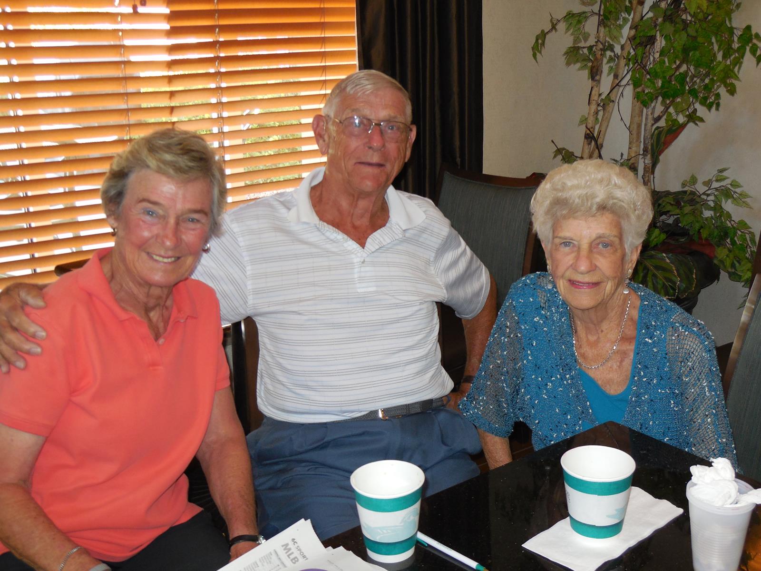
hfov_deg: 41.2
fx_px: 1011
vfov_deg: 31.5
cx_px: 380
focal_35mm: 46
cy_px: 286
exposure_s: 1/30
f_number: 3.8
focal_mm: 8.2
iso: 220
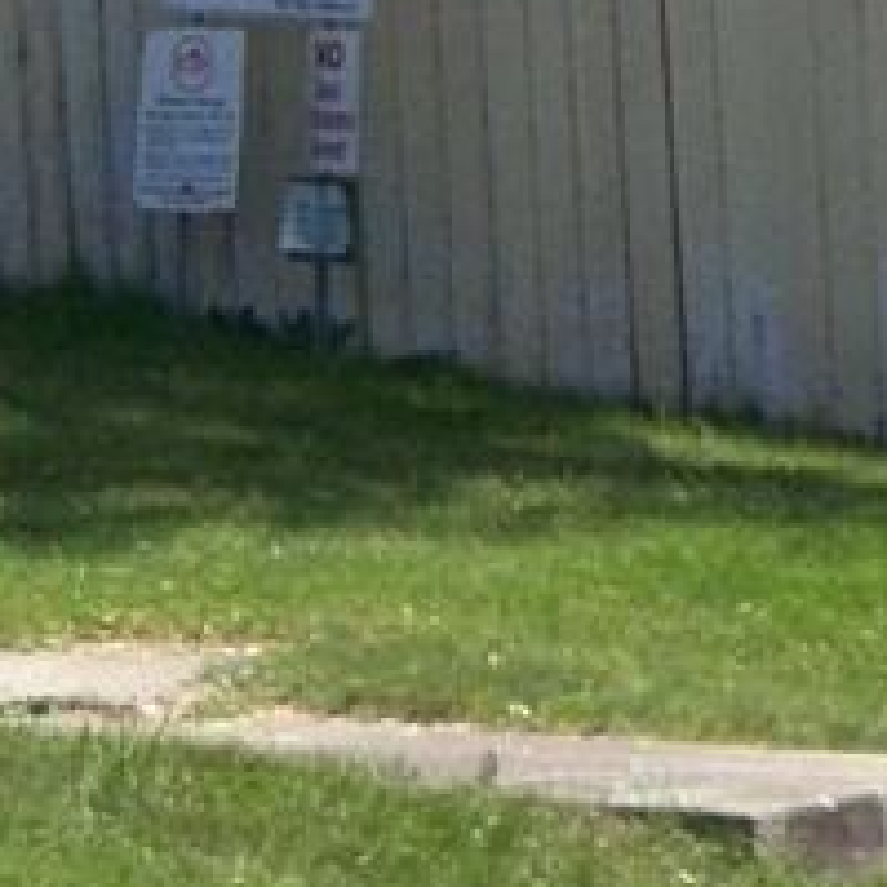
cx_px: -1038
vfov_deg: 8.4
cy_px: -173
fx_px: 6001
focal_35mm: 207
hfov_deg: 8.0
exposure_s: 1/320
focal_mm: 6.4
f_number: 3.9
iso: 50
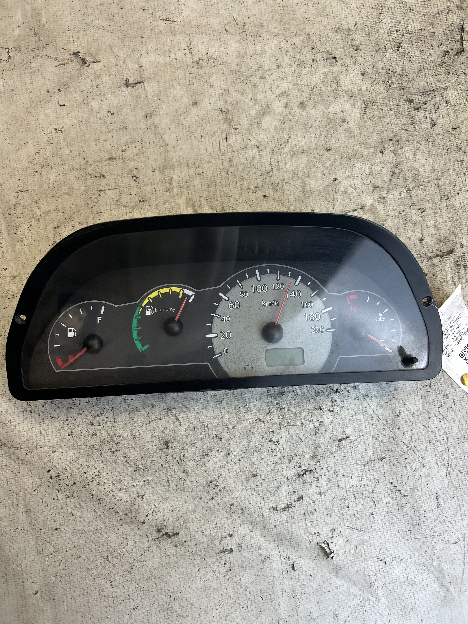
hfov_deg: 53.1
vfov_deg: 67.3
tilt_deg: -80.6
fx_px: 469
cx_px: 234
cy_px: 312
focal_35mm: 26
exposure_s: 1/303
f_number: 1.5
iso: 50
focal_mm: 5.7
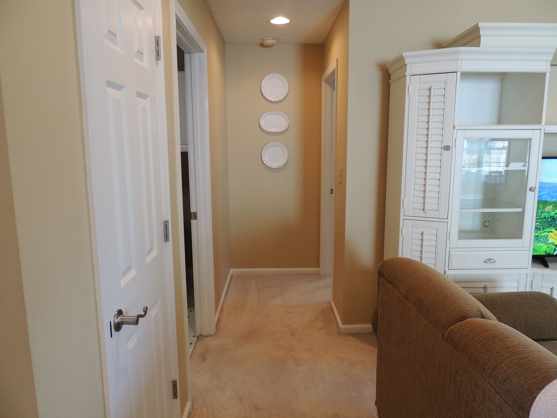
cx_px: 278
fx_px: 386
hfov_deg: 71.6
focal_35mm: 24
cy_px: 209
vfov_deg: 56.8
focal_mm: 4.3
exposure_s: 1/30
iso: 200
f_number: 3
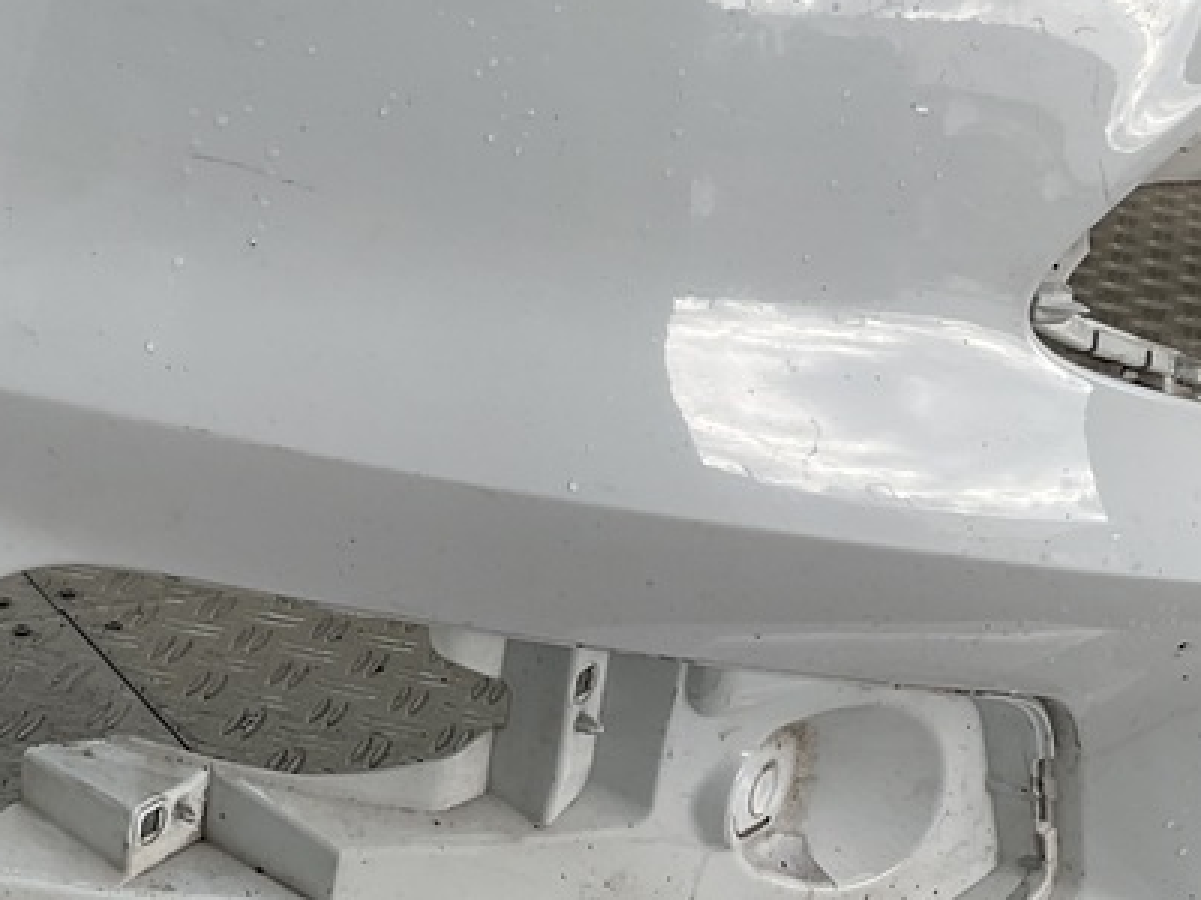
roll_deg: -7.6
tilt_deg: -19.5
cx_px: 333
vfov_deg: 20.2
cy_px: 378
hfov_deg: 26.4
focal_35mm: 73
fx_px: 2533
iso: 16
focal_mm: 3
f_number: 1.8
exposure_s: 1/239
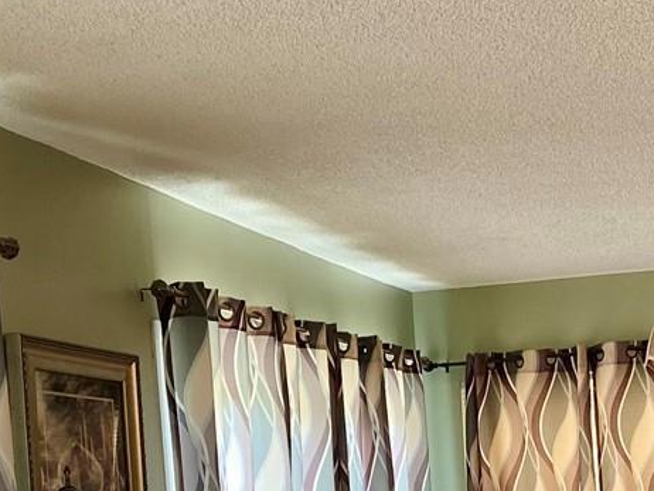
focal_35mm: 90
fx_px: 1701
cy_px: 641
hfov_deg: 21.7
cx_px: 439
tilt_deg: -6.3
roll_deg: +3.2
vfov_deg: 15.6
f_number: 1.8
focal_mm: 4.25
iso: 64
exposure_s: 1/60
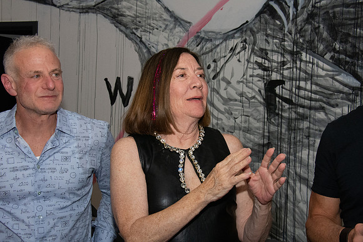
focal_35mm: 66
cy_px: 121
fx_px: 666
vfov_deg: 20.6
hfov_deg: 30.5
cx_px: 182
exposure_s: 1/200
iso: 5000
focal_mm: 44
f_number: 14
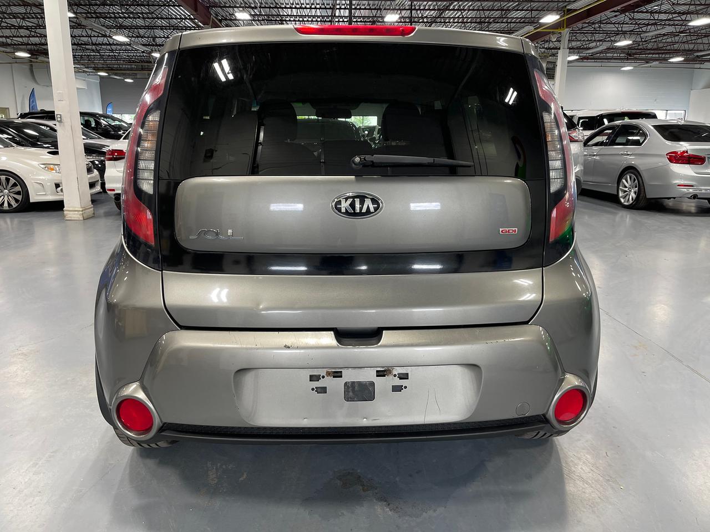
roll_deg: -0.6
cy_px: 266
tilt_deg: -14.6
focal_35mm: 25
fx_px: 513
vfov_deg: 54.9
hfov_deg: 69.4
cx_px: 355
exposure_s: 1/120
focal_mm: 5.1
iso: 125
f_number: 1.6
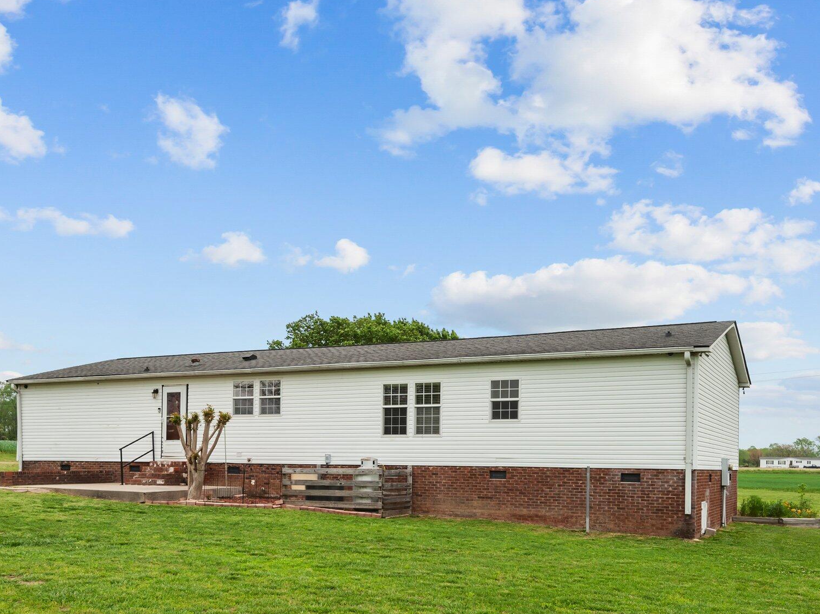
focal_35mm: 34
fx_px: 805
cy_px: 347
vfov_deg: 41.7
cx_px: 399
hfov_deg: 54.0
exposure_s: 1/250
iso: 400
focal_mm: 26
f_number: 8
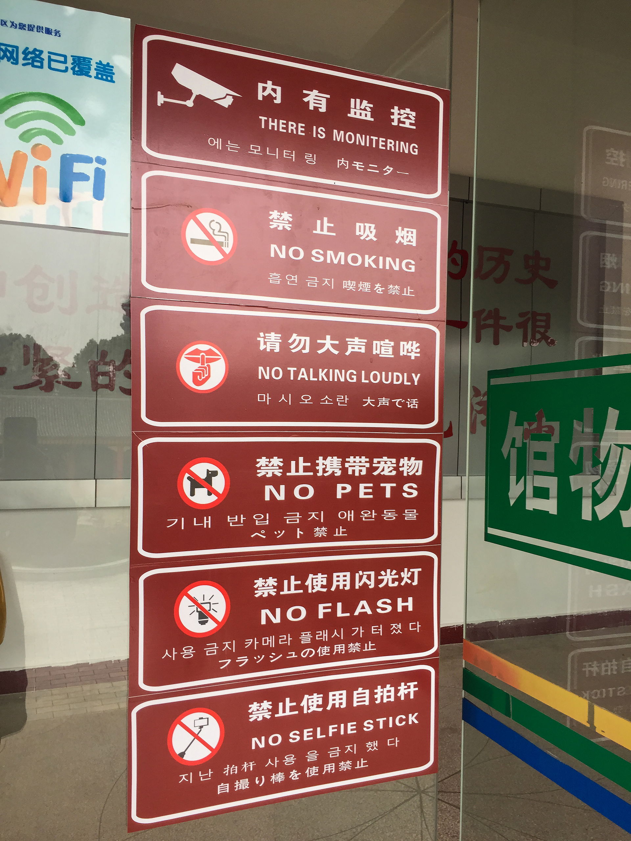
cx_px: 316
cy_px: 420
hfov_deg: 48.2
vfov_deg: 61.7
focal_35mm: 29
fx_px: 705
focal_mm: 4.15
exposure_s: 1/60
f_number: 2.2
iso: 40
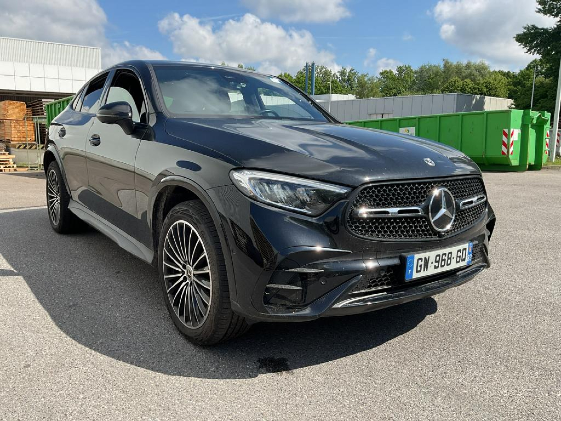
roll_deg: -3.2
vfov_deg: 48.2
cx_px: 280
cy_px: 210
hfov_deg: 61.7
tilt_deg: -10.0
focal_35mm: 29
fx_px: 470
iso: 16
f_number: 1.8
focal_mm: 3
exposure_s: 1/1342
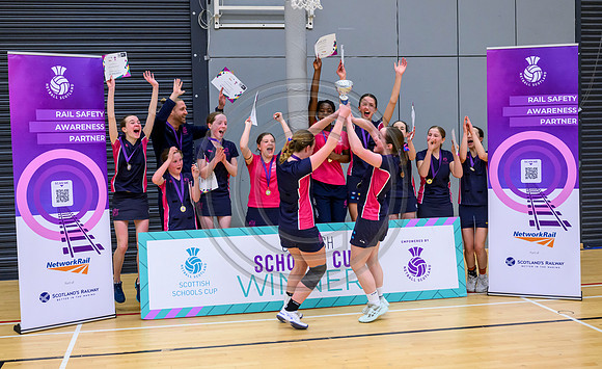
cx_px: 287
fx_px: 701
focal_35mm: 43
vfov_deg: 29.4
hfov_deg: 46.5
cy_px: 169
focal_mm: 39
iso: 5000
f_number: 3.5
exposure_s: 1/500
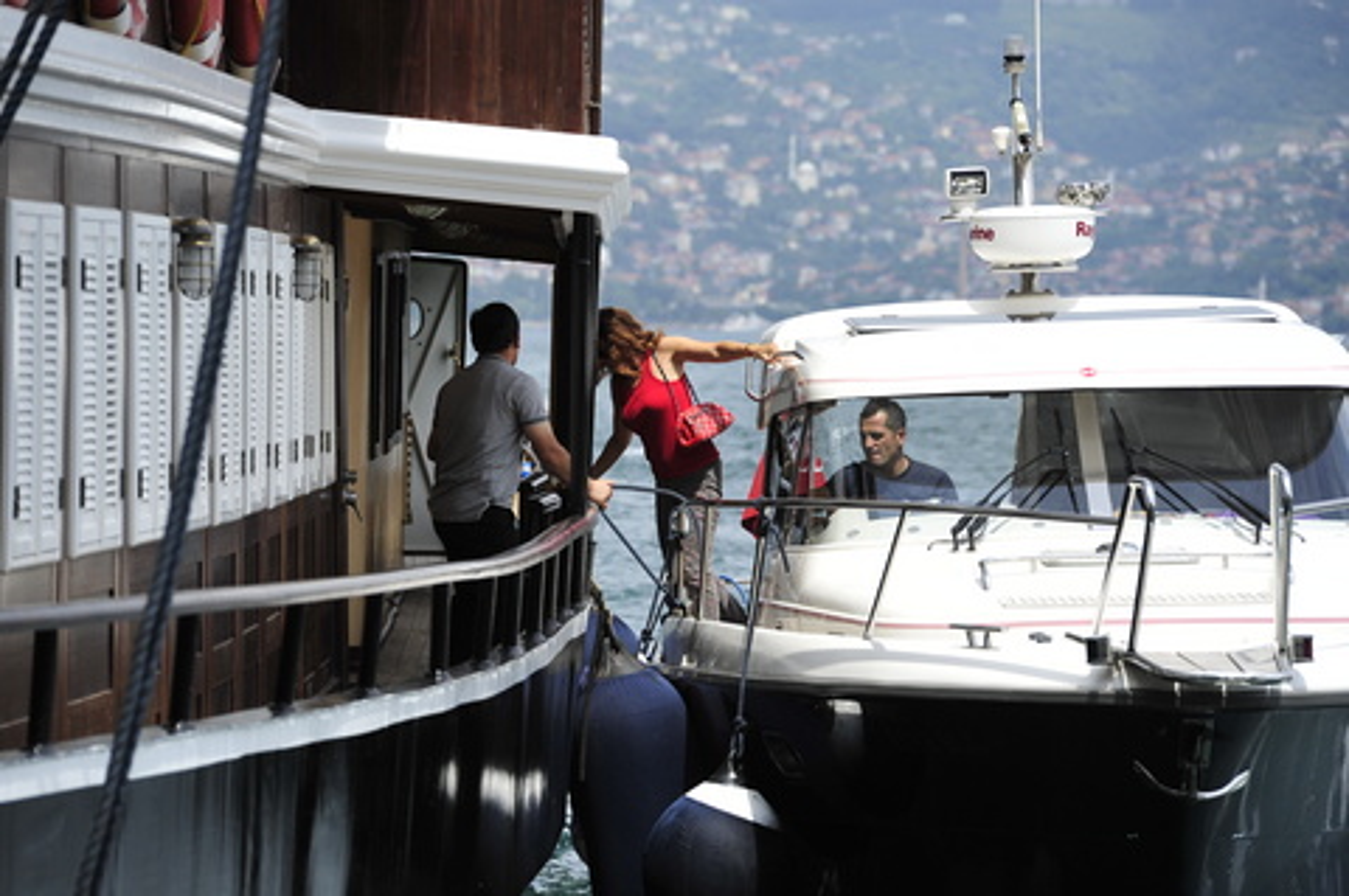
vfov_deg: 6.9
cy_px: 448
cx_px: 674
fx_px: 7487
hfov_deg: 10.3
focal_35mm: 200
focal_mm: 200
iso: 800
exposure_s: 1/3200
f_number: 5.6
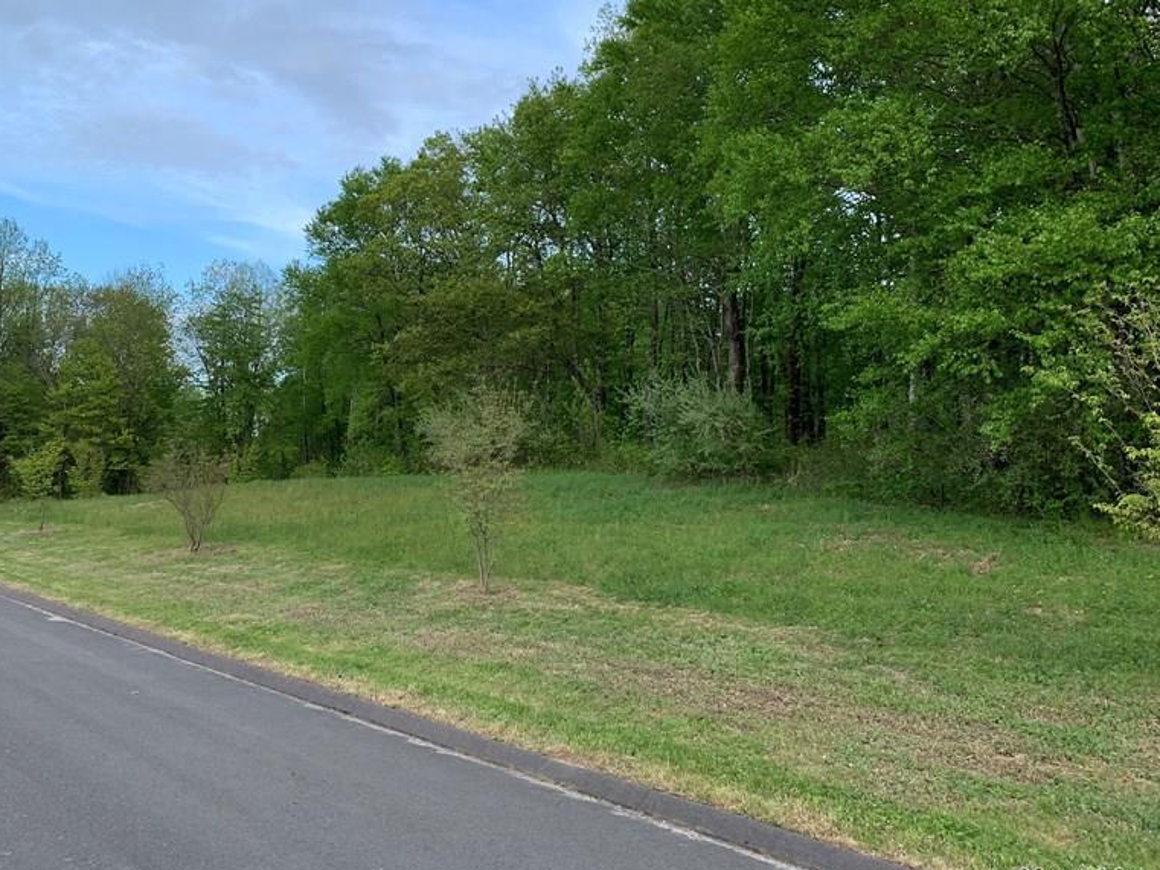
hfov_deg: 52.2
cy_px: 305
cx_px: 456
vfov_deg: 40.3
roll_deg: -0.2
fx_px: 1173
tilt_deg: +6.2
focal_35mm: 35
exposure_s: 1/601
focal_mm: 4.25
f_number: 1.8
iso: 25
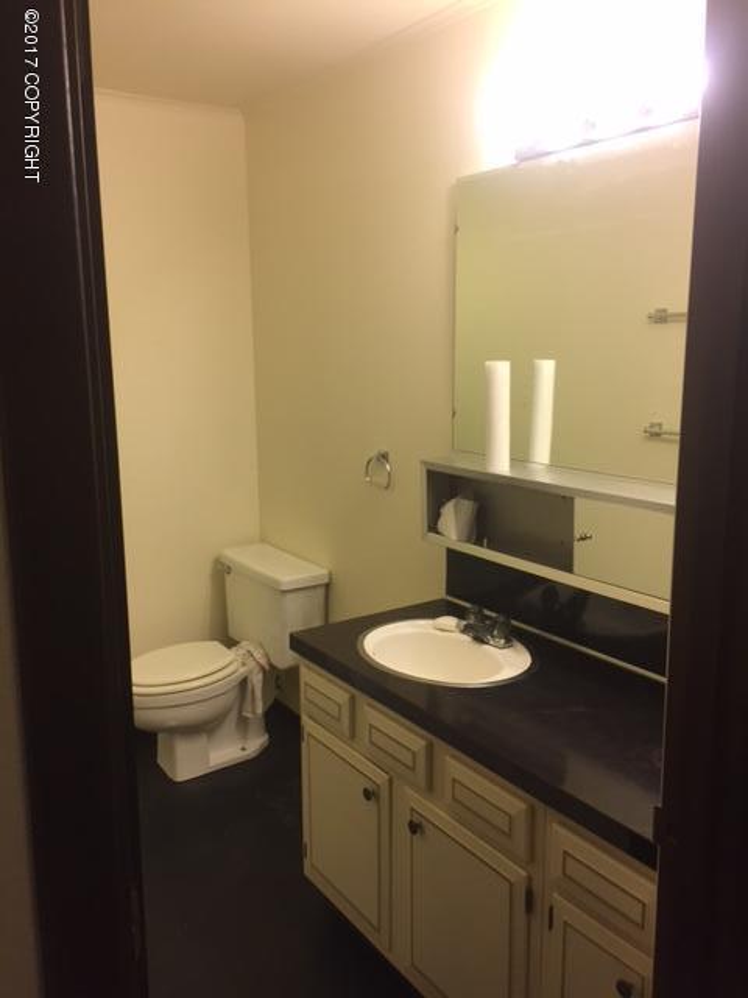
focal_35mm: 29
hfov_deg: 48.2
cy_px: 499
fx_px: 836
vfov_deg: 61.7
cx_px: 374
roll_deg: -1.4
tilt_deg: -10.5
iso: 64
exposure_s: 1/30
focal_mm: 4.15
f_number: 2.2
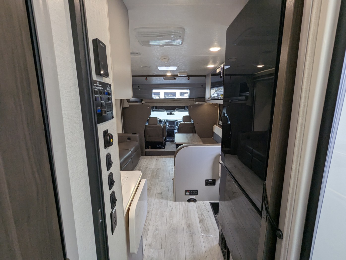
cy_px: 130
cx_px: 173
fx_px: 160
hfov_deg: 94.4
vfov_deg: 78.2
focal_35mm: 16
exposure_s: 1/130
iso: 112
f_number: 2.2
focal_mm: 2.35
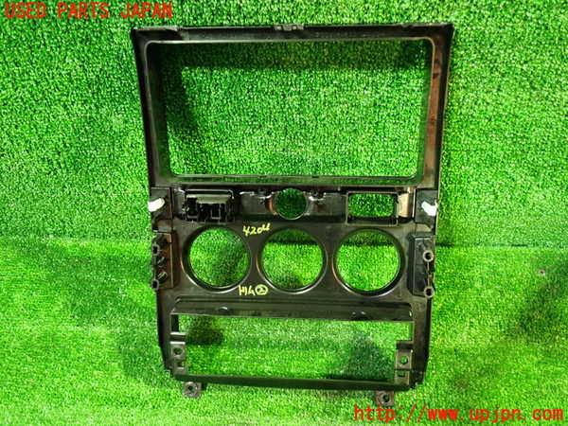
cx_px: 284
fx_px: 492
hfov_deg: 60.0
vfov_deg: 46.8
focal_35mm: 30
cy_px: 213
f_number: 2.3
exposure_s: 1/15
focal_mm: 5.4
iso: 800
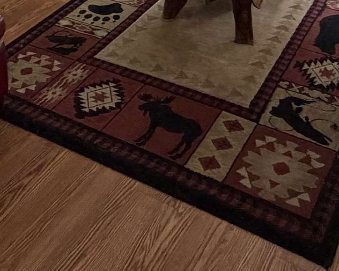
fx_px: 582
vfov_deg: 19.2
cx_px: 166
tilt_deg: -6.5
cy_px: -228
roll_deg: +4.2
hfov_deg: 32.5
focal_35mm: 58
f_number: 2.2
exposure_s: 1/60
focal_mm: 2.22
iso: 250
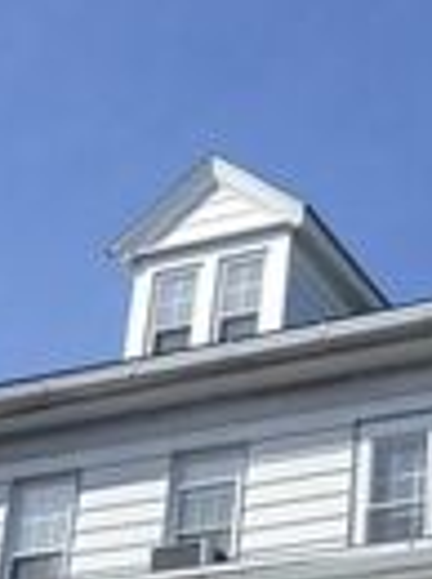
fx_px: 1803
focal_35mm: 108
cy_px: 572
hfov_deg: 13.6
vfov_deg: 17.8
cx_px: 379
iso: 125
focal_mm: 5
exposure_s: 1/1000
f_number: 4.2
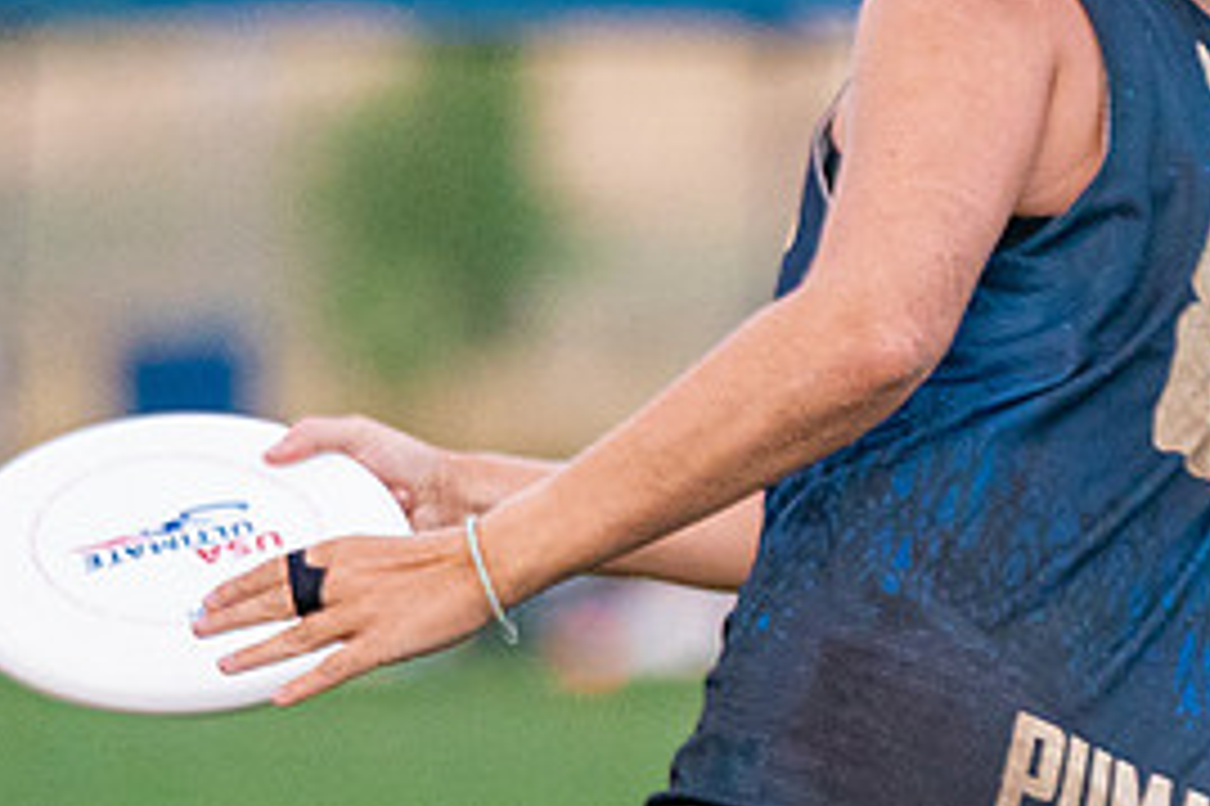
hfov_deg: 2.7
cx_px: 1125
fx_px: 25326
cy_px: 567
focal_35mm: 754
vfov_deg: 1.8
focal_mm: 187
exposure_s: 1/2000
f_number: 2.8
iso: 3200
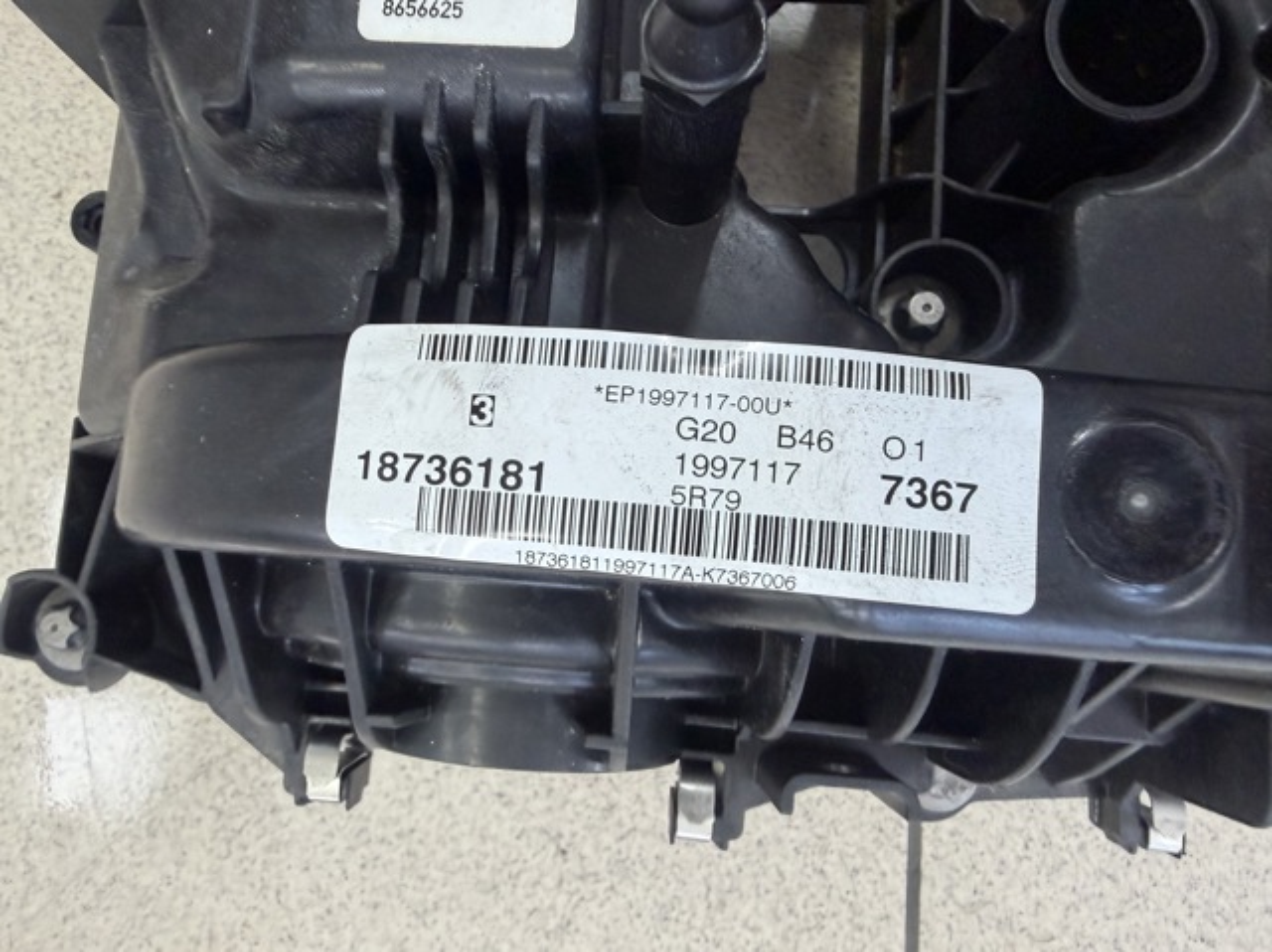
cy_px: 476
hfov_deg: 71.6
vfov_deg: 56.8
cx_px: 636
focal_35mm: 24
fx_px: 881
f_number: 2.2
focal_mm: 2.22
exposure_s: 1/100
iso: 250
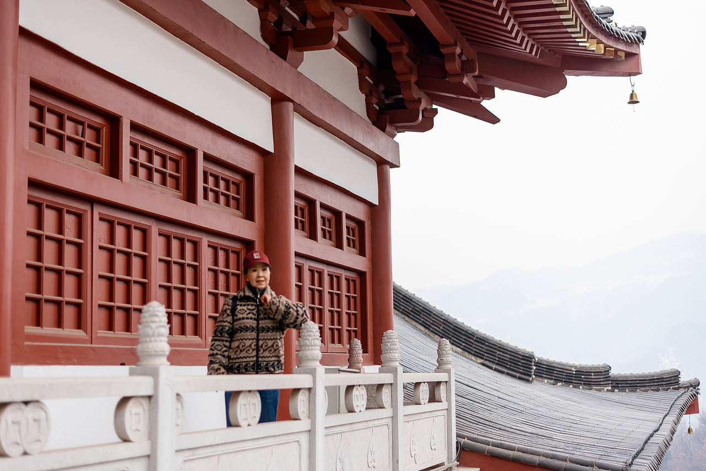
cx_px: 353
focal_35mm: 50
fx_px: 981
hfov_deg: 39.6
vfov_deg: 27.0
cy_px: 236
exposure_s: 1/1600
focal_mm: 50
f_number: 1.8
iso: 160
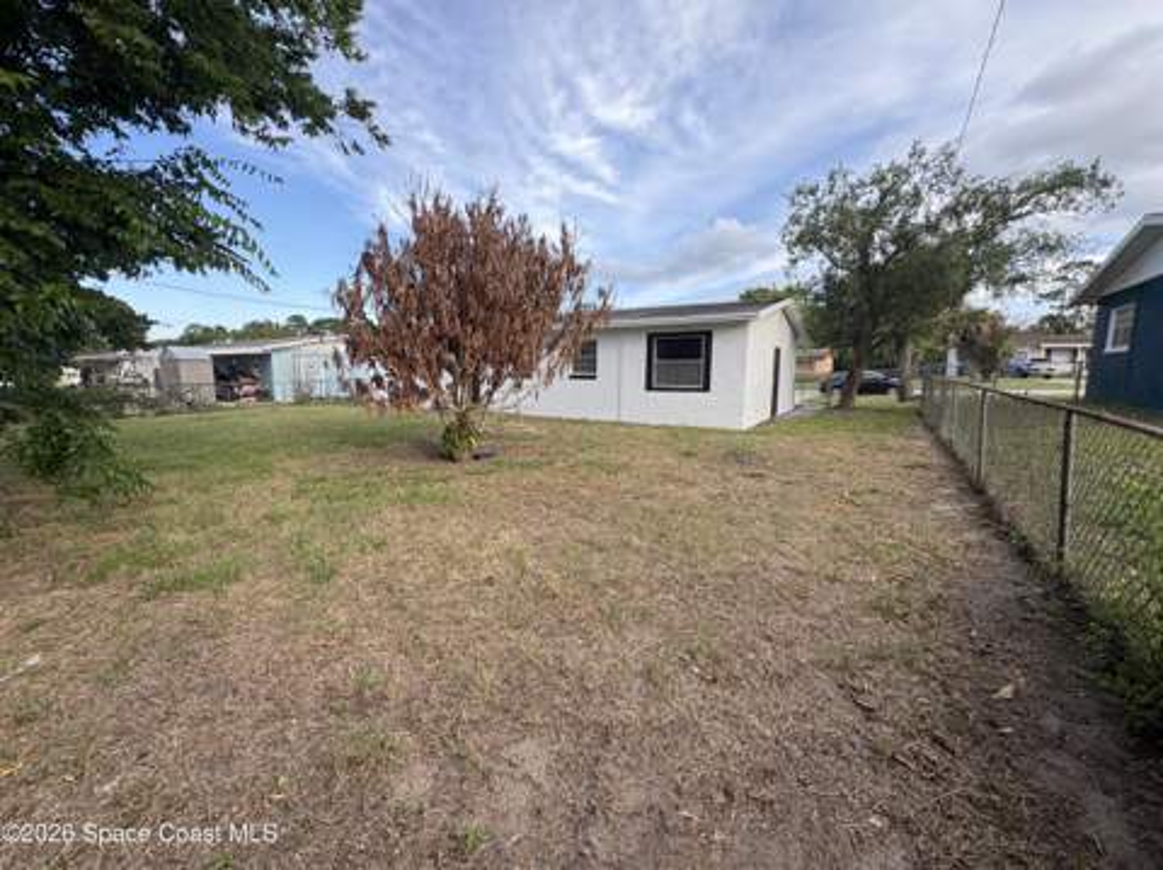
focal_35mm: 14
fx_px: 470
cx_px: 582
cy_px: 435
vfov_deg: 85.6
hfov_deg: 102.1
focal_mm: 2.22
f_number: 2.2
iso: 50
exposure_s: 1/381
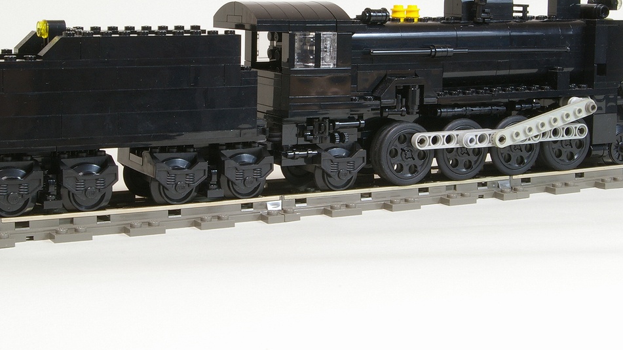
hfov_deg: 28.7
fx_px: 1218
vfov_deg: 16.2
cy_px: 56
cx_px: 296
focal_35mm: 74
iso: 200
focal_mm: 33
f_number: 27
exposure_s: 6
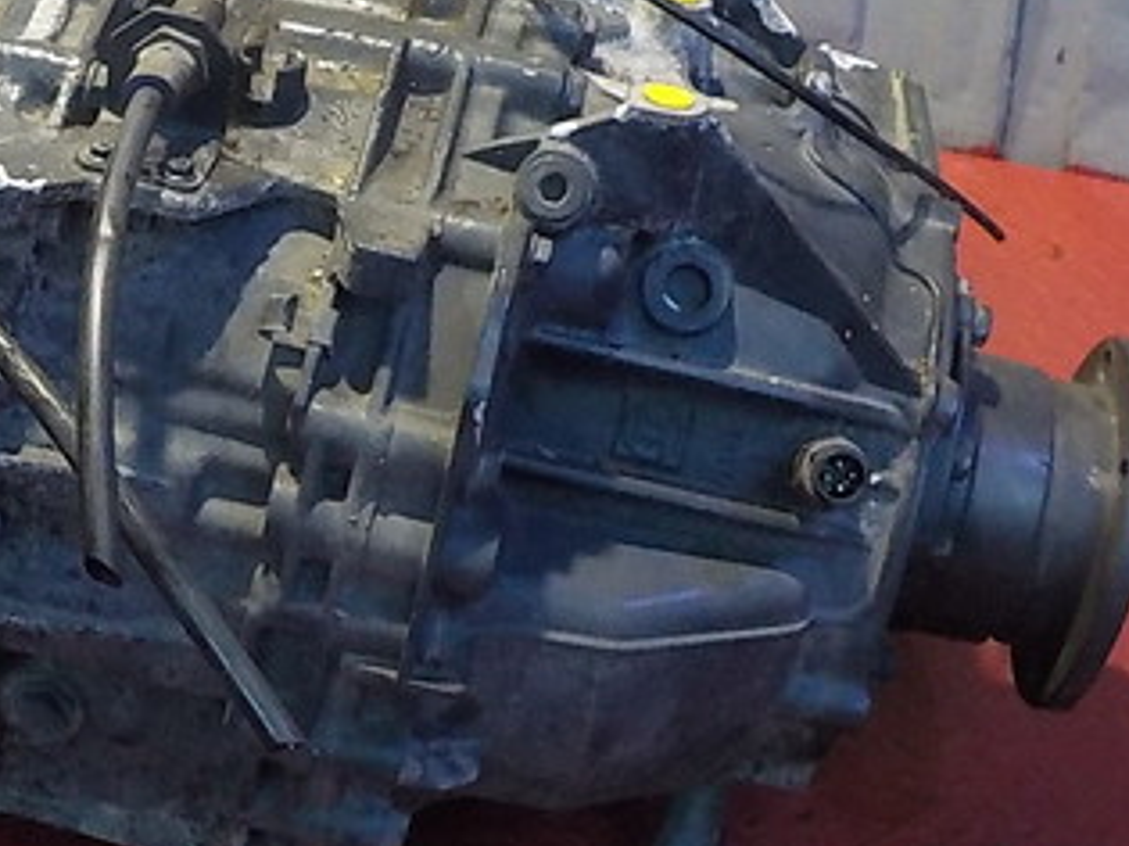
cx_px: 79
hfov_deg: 30.1
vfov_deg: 23.9
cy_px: 269
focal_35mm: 61
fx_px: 1989
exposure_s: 1/30
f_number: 3.3
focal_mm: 4.1
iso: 800
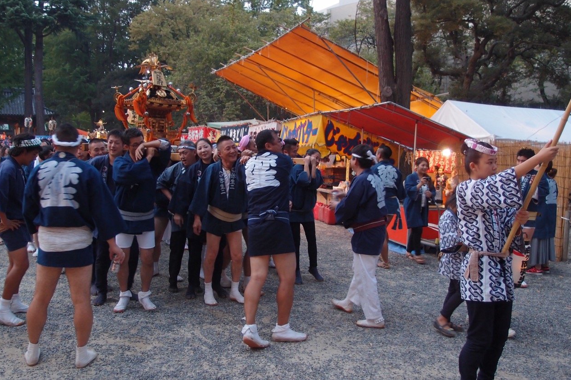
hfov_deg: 58.7
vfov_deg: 41.1
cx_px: 280
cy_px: 203
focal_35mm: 32
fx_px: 508
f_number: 1.8
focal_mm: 6.48
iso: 200
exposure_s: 1/50
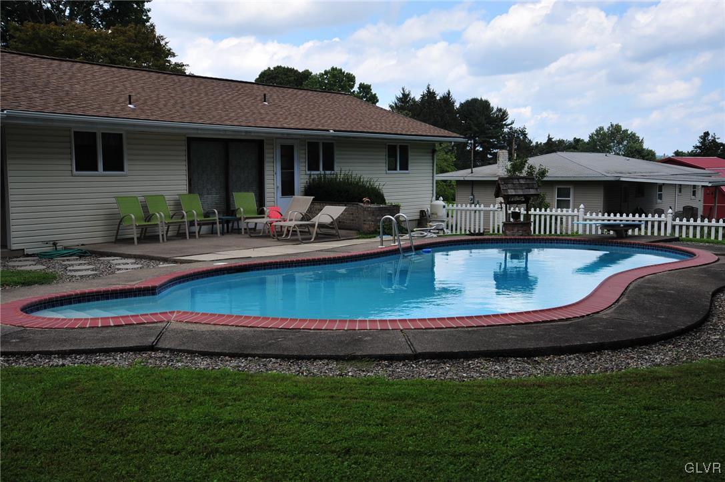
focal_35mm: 40
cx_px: 362
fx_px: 805
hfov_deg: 48.5
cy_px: 241
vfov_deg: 33.4
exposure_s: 1/320
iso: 200
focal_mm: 40
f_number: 9
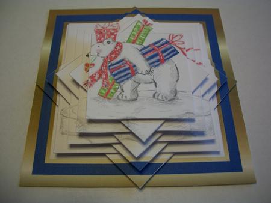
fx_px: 274
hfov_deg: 52.6
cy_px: 102
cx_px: 136
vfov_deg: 40.7
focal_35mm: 35
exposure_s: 1/100
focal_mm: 6.3
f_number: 3.1
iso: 80
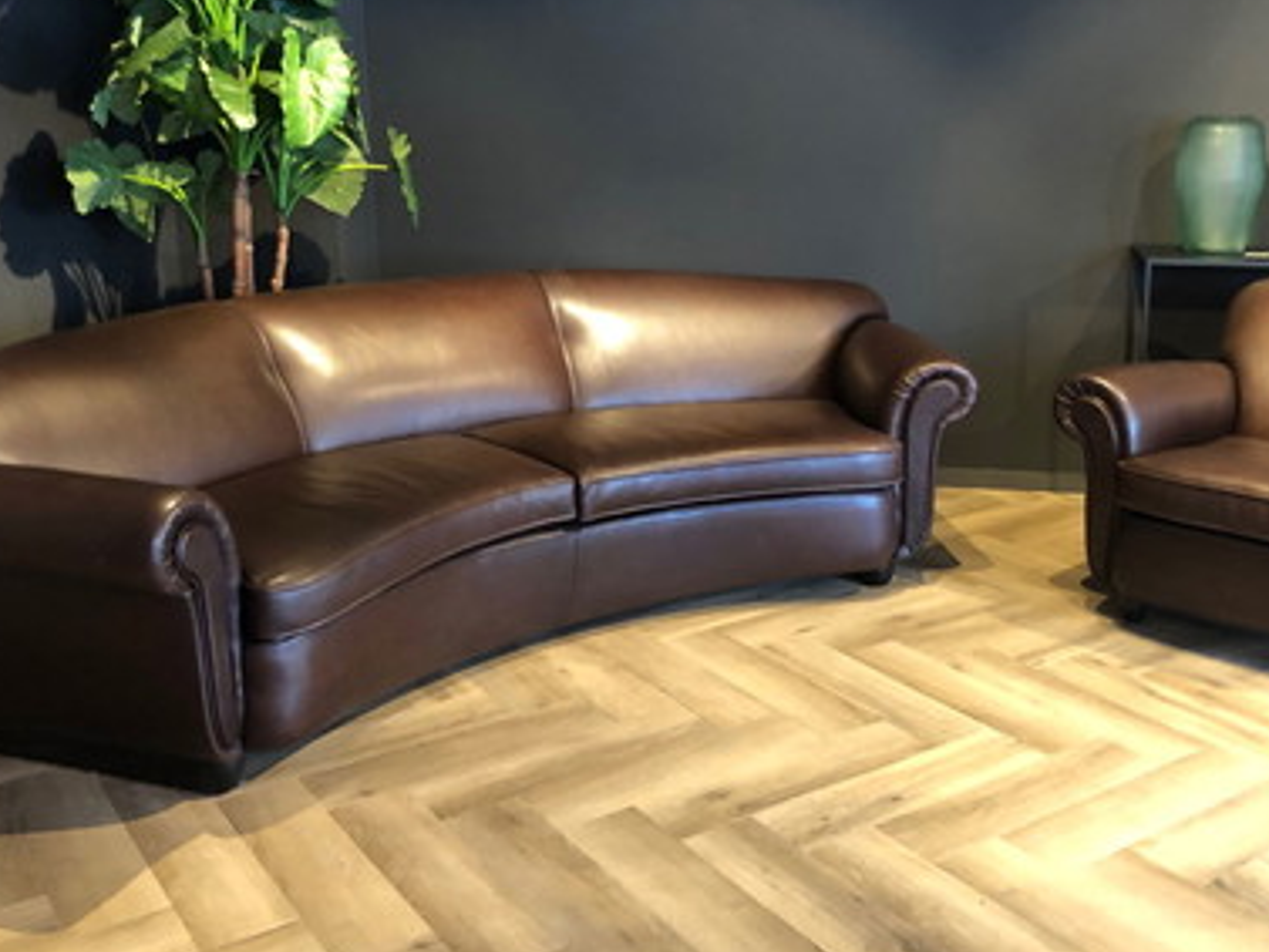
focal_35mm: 38
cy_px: 404
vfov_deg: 37.7
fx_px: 1393
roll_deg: -1.1
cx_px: 730
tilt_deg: -11.6
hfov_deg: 48.8
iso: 100
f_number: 1.8
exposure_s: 1/9
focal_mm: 3.99
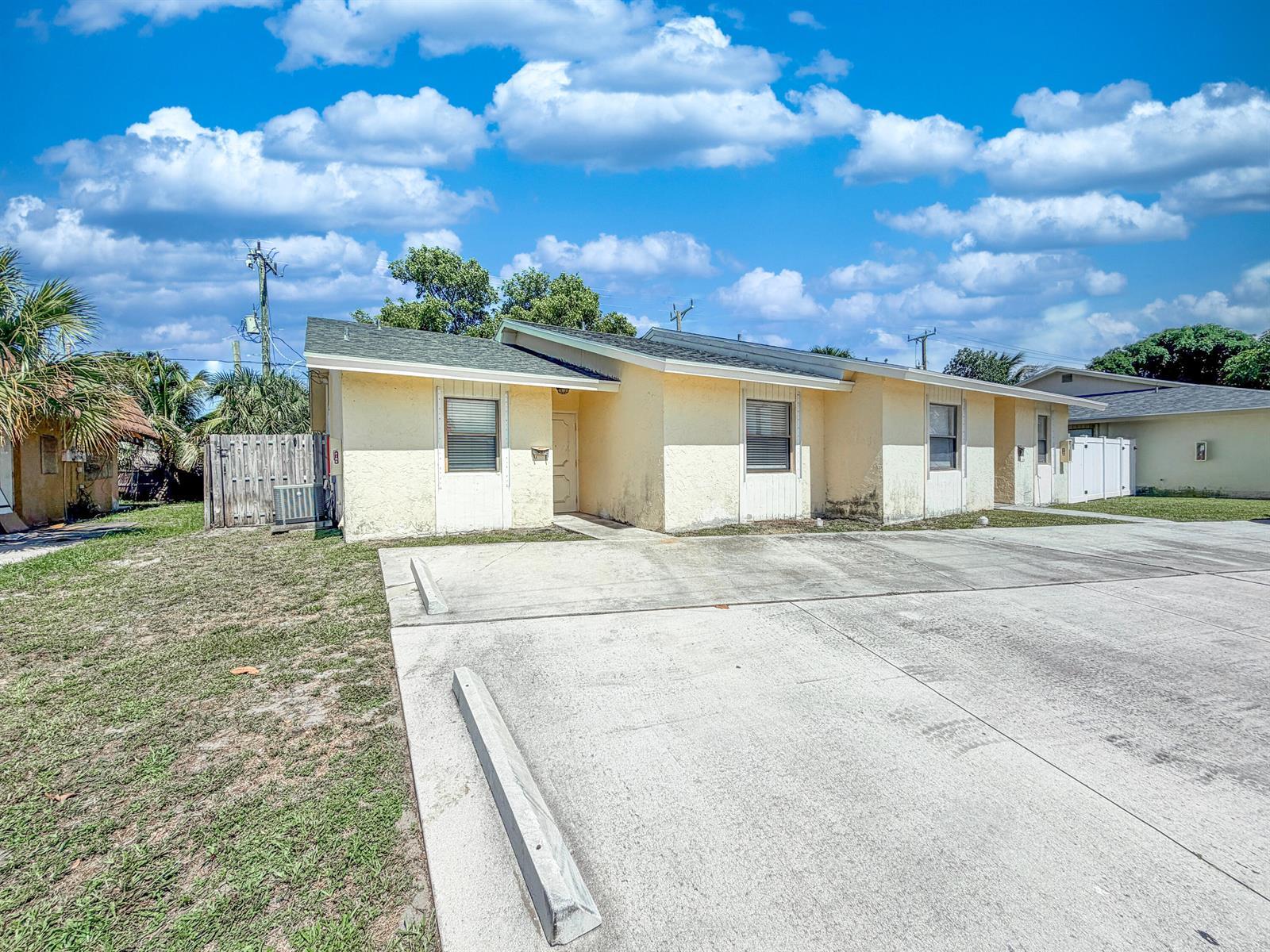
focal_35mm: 14
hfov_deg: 102.1
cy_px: 476
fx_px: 514
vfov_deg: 85.7
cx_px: 635
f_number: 2.2
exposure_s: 1/1800
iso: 20
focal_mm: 2.22
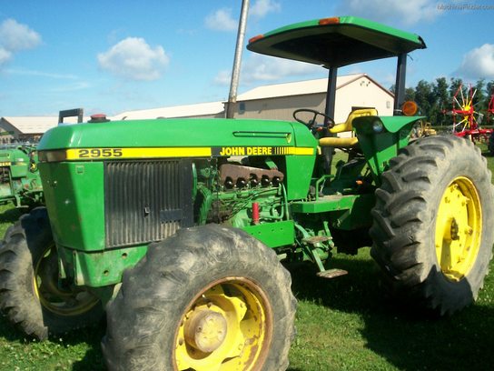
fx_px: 514
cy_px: 186
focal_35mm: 36
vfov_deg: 39.7
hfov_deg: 51.4
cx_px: 247
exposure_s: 1/542
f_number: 4.5
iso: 100
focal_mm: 5.9
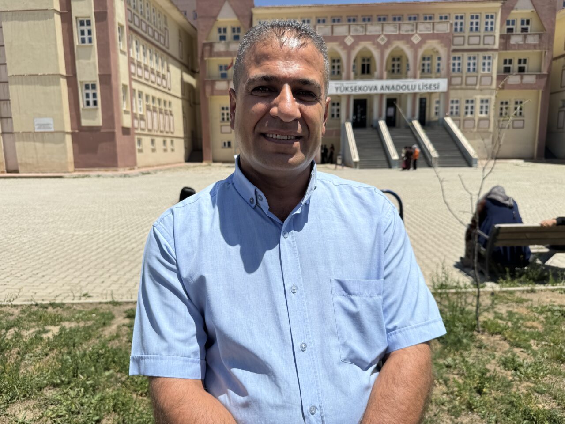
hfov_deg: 71.6
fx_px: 392
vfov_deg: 56.8
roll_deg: +0.9
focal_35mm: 24
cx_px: 282
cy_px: 212
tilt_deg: -8.4
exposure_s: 1/5348
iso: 80
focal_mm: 6.76
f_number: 1.78
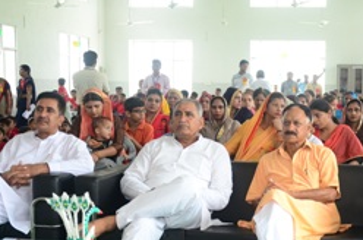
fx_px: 764
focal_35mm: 76
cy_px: 181
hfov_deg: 26.3
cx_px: 278
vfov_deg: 17.7
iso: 640
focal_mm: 28
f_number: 4
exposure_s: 1/160
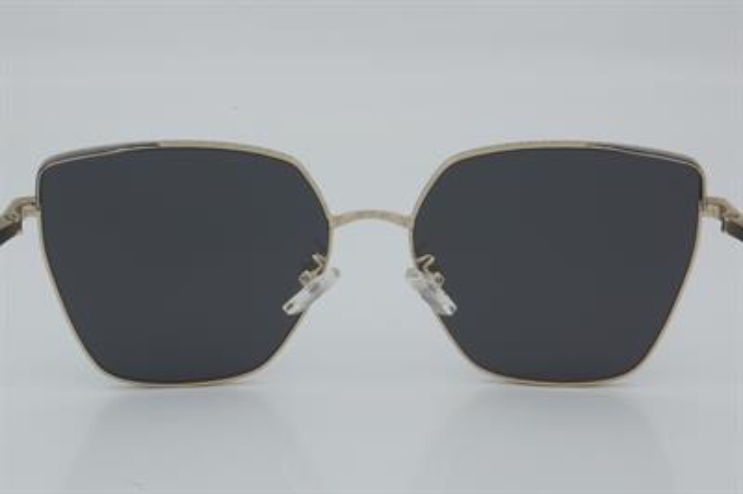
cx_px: 372
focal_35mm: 82
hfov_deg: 24.6
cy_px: 247
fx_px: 1701
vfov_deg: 16.5
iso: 100
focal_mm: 55
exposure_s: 1/4
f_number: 32
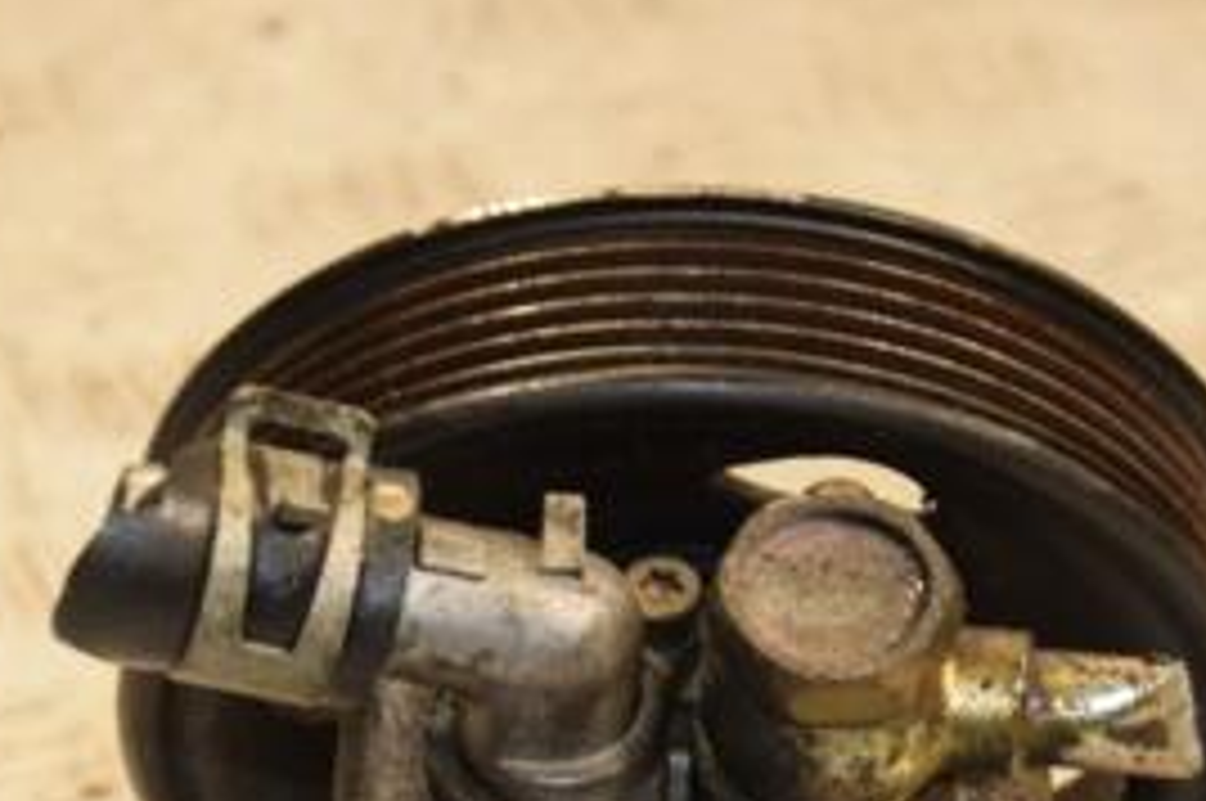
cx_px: 706
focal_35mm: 269
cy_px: 864
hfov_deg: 7.7
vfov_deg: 5.1
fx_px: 9000
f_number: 6.3
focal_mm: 80
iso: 800
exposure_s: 1/200
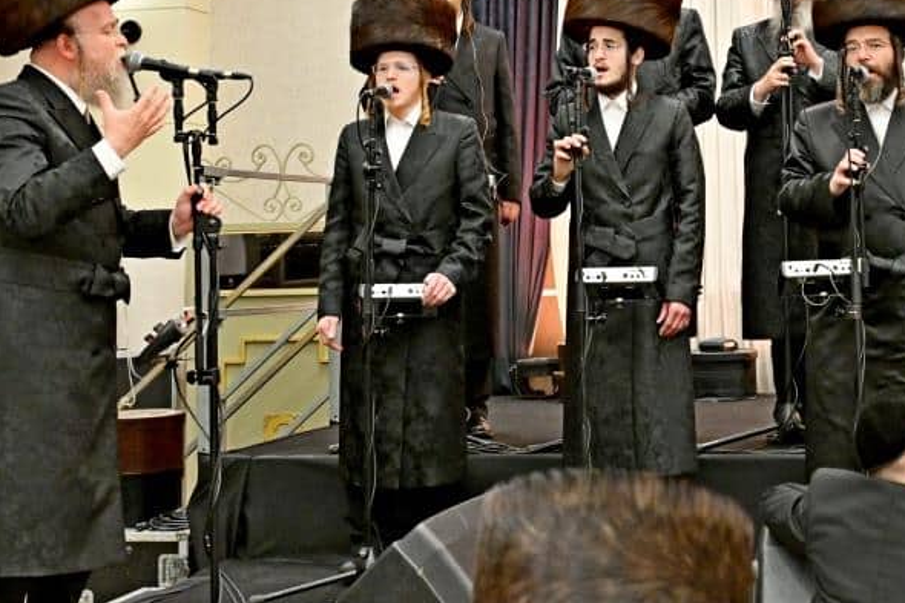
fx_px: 1659
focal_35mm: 66
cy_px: 84
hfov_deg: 30.0
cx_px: 681
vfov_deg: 20.3
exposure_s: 1/250
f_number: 4
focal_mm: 38
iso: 1600
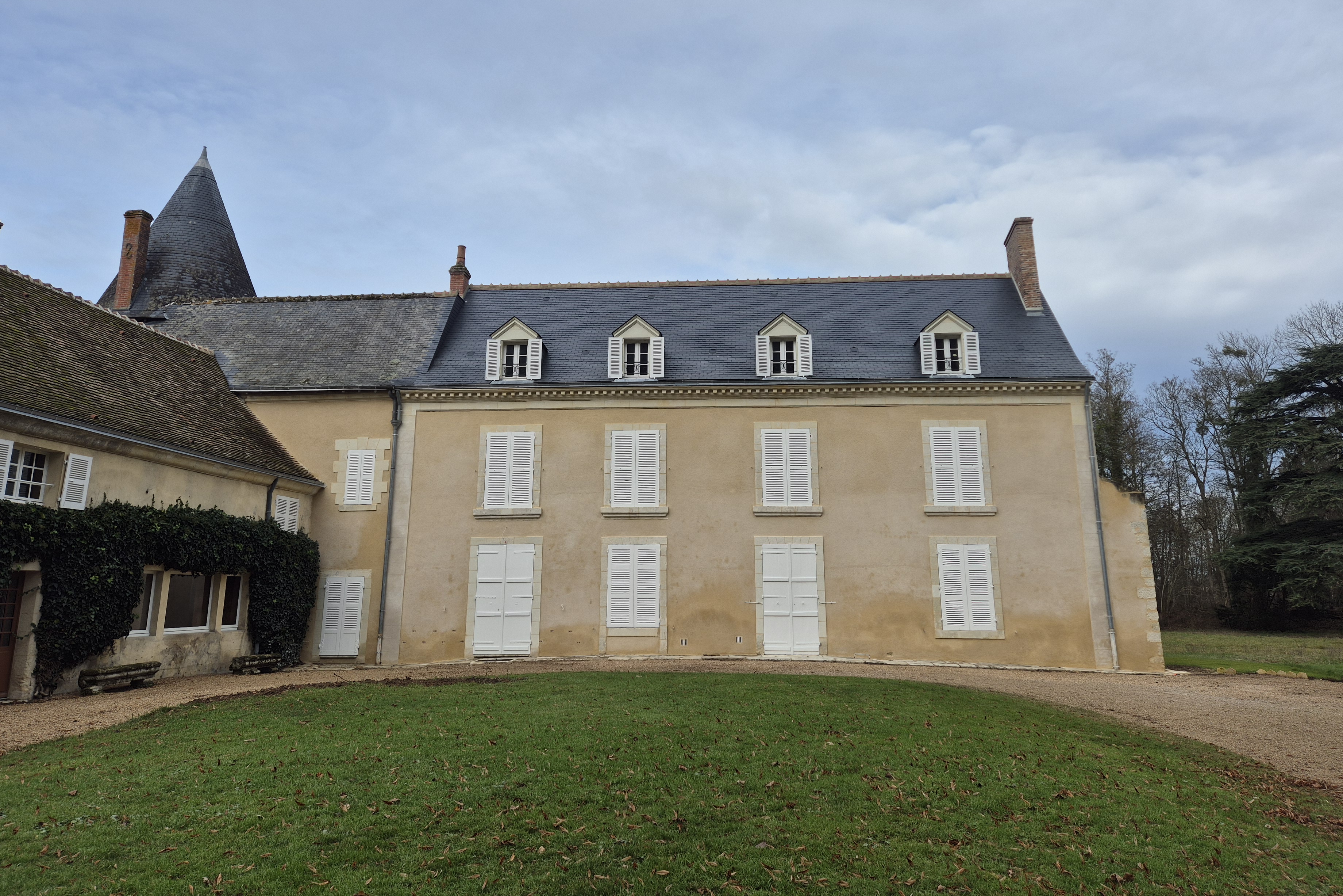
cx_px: 689
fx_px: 970
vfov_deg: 49.3
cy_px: 362
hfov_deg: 69.4
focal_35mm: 26
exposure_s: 1/1568
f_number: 1.8
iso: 25
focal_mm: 5.4
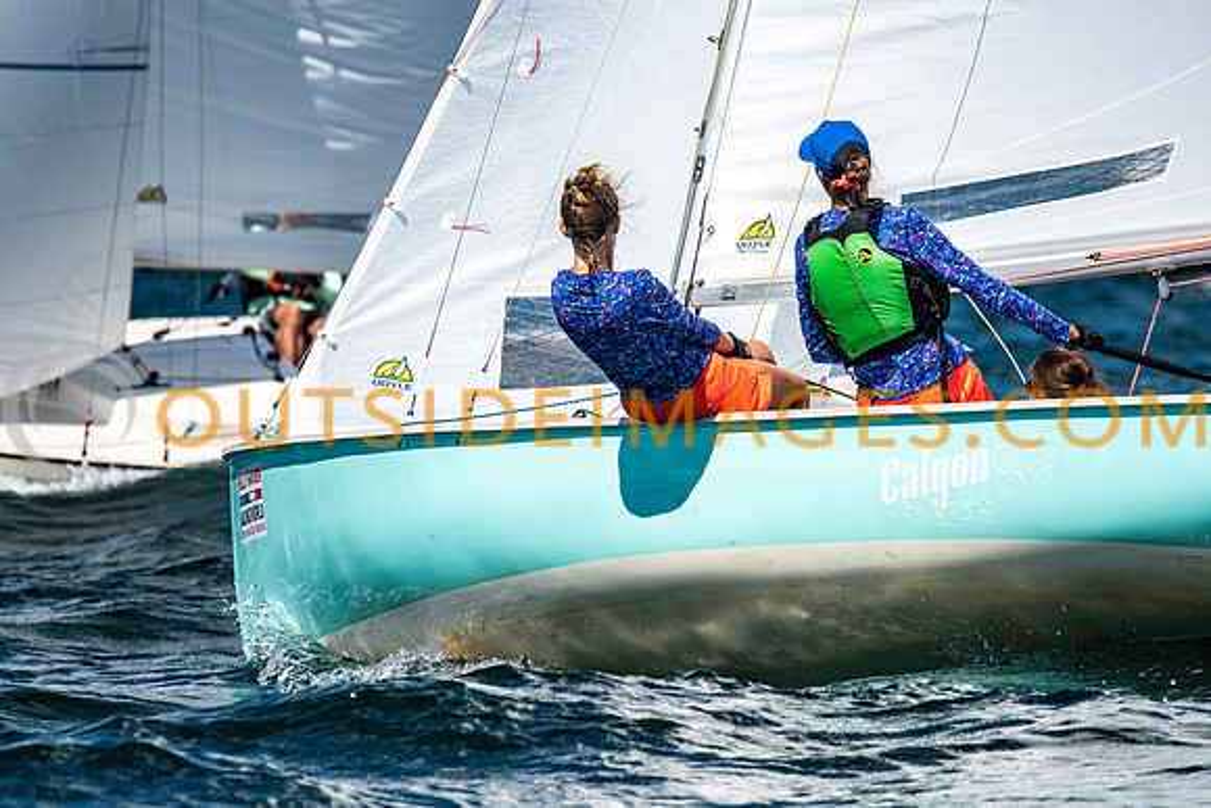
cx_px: 606
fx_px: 15140
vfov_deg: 3.1
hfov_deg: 4.6
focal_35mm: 450
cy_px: 404
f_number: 5
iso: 500
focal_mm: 300
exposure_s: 1/6400
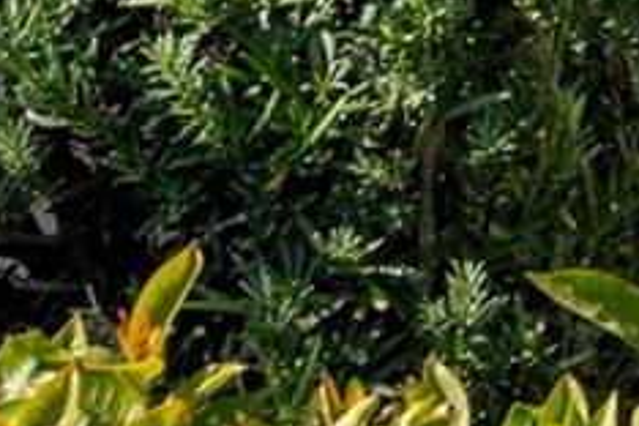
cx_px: 1778
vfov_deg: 5.4
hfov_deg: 7.7
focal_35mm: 239
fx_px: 4242
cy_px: -888
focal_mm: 35
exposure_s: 1/50
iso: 250
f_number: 9
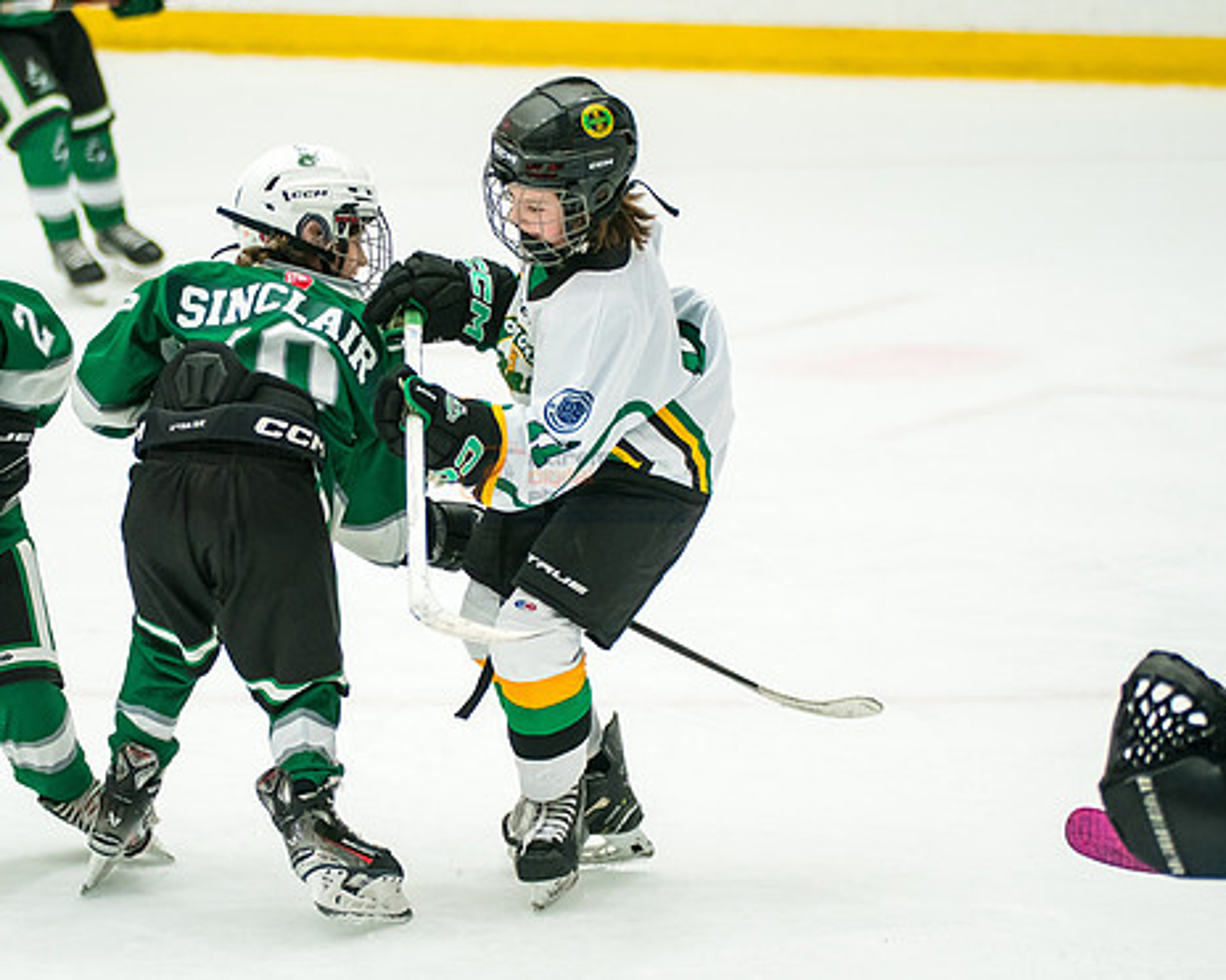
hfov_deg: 10.3
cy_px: 470
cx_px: 458
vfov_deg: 8.2
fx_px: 6820
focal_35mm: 188
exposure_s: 1/2000
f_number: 3.2
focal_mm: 120
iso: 2500
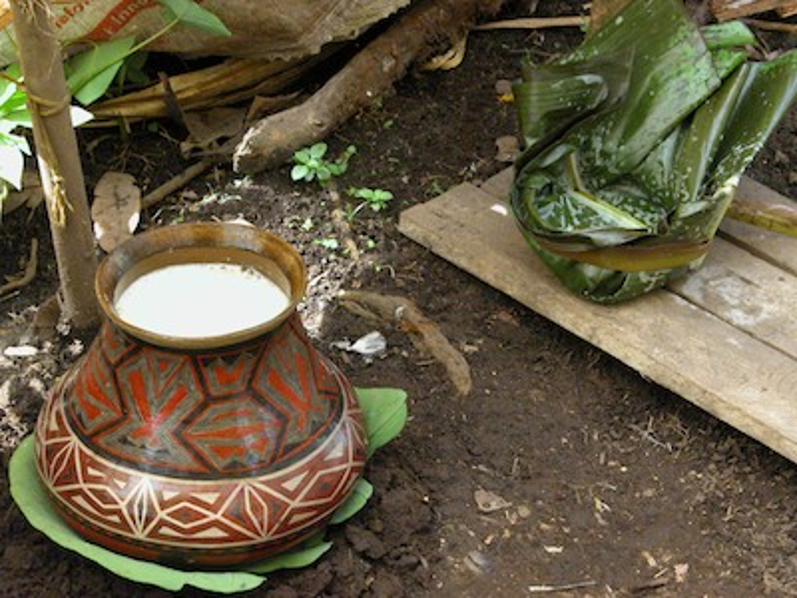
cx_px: 398
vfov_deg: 13.8
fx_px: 2464
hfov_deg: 18.4
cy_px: 299
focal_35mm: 107
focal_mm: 27.3
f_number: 6.6
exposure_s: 1/134
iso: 400
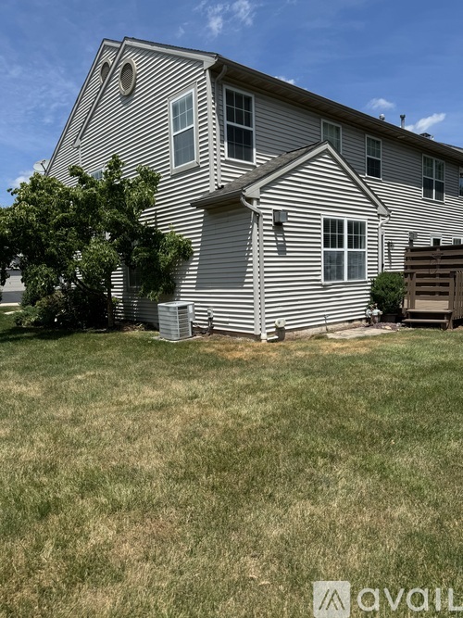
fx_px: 428
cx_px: 232
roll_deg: +1.6
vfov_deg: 71.6
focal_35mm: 24
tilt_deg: -4.6
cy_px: 309
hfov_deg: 56.8
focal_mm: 6.76
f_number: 1.78
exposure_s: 1/5348
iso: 80
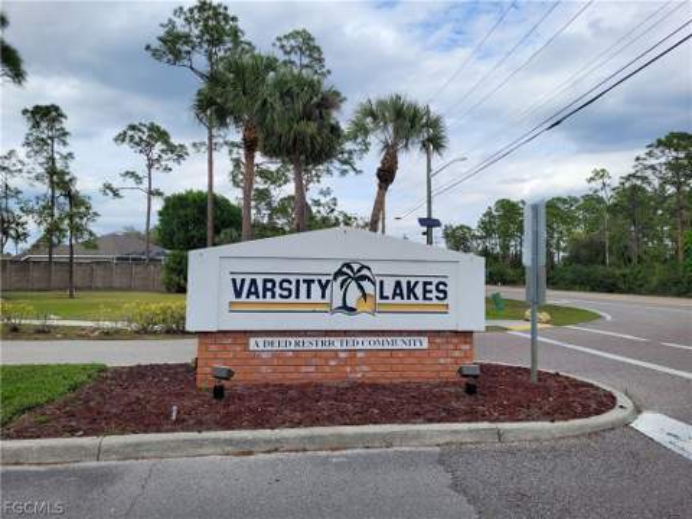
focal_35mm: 26
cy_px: 260
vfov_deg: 53.1
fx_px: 520
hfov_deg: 67.3
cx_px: 346
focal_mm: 5.4
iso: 40
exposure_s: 1/1915
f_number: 1.8
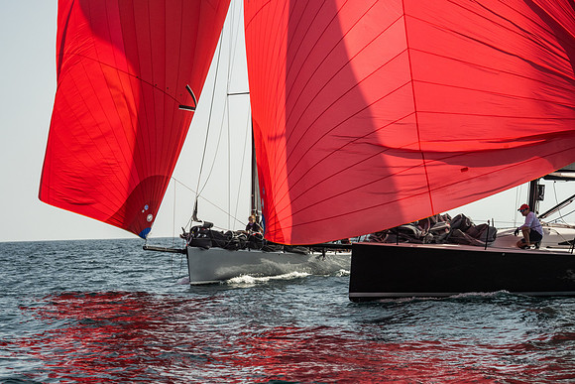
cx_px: 215
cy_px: 216
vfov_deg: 12.7
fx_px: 1719
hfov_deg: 19.0
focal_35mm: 108
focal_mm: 86
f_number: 6.3
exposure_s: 1/1250
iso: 320
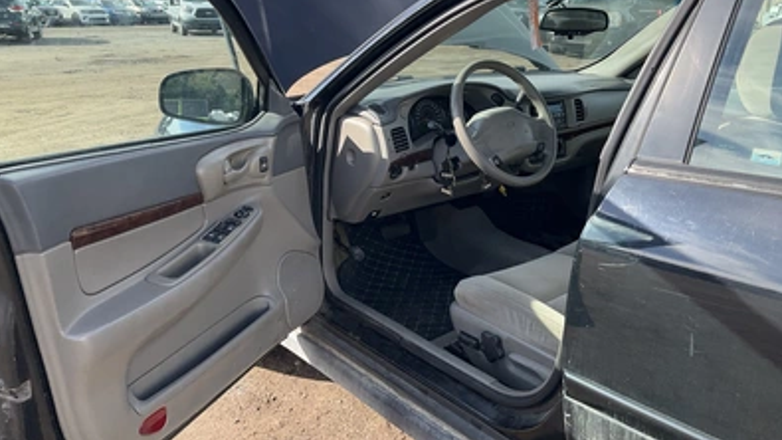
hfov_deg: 61.0
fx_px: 663
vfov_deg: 36.3
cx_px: 388
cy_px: 145
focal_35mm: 32
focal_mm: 3
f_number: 1.8
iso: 25
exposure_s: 1/454
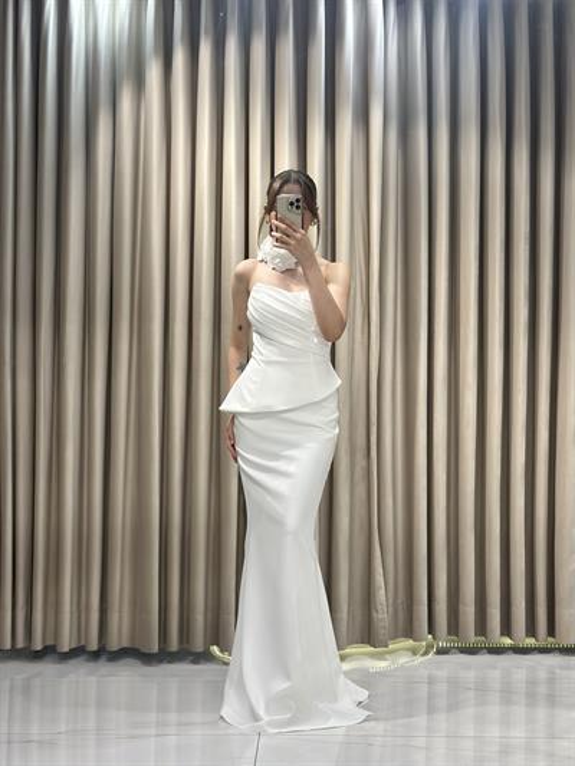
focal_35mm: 48
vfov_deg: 39.6
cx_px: 288
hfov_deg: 30.3
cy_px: 383
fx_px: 1063
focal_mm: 6.86
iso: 80
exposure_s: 1/541
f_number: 1.78
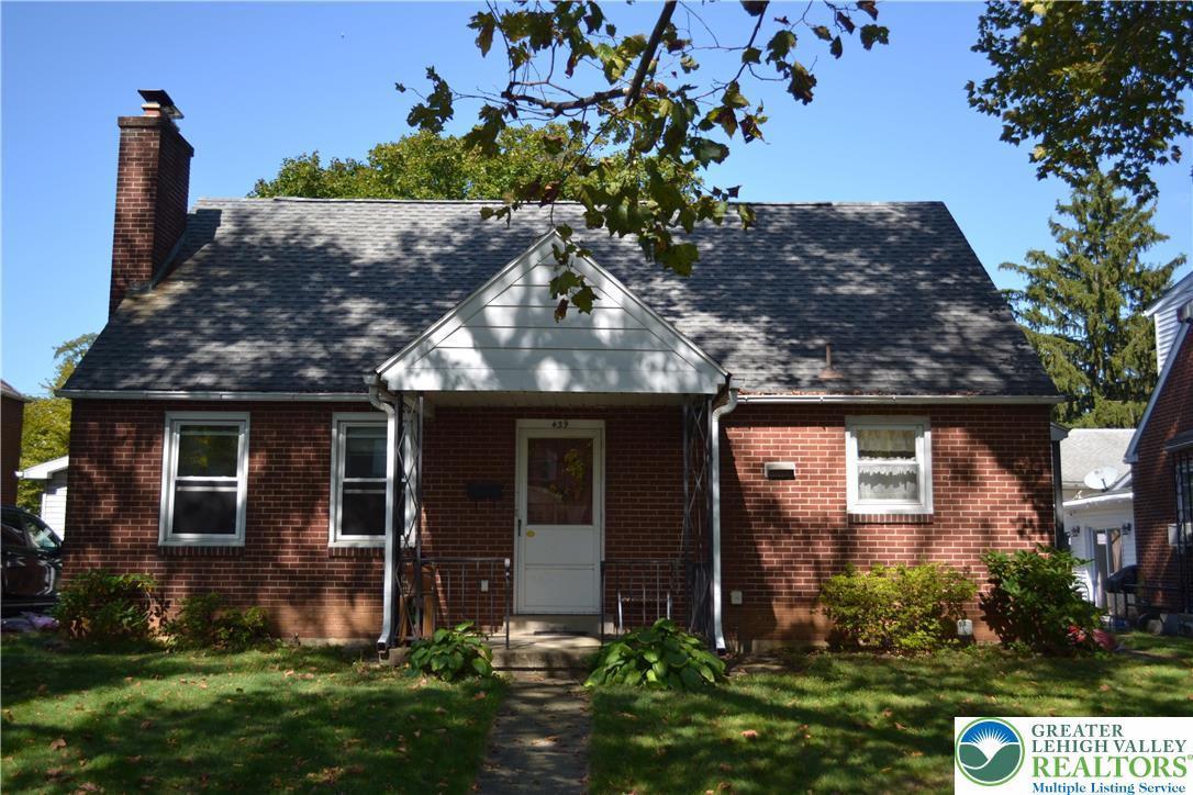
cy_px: 398
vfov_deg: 36.9
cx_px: 596
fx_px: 1193
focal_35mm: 36
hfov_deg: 53.1
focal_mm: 24
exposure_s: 1/400
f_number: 4
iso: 100
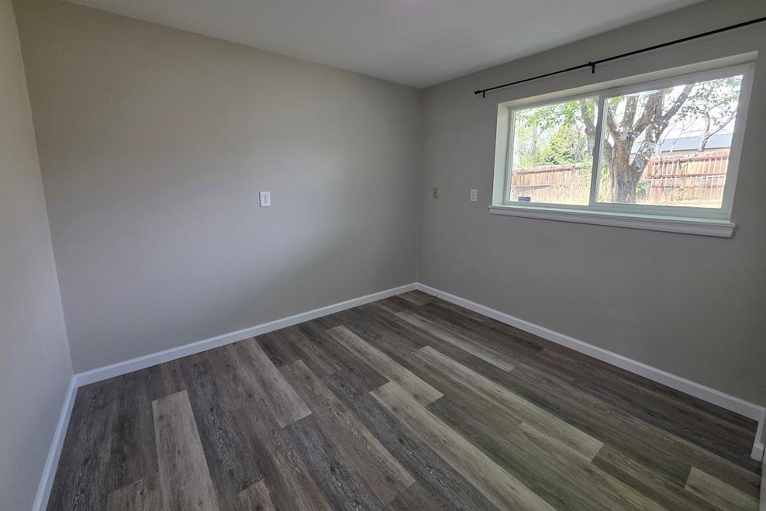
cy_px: 228
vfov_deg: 80.9
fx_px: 298
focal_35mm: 14
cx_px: 383
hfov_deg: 104.2
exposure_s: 1/120
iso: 100
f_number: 1.9
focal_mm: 2.2
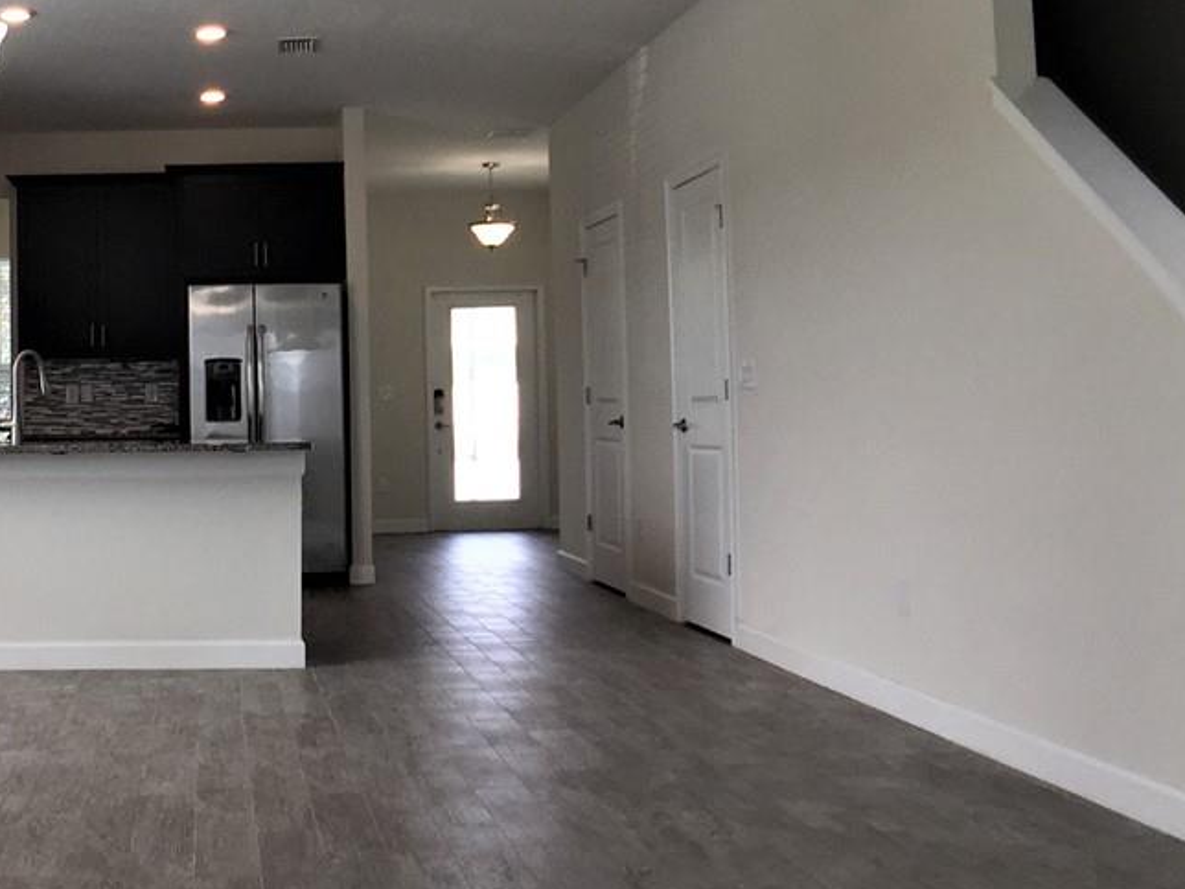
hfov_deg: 26.5
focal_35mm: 72
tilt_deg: +1.9
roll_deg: -0.3
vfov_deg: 20.4
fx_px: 2465
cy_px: 352
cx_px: 228
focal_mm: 4.15
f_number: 2.2
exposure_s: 1/120
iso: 40
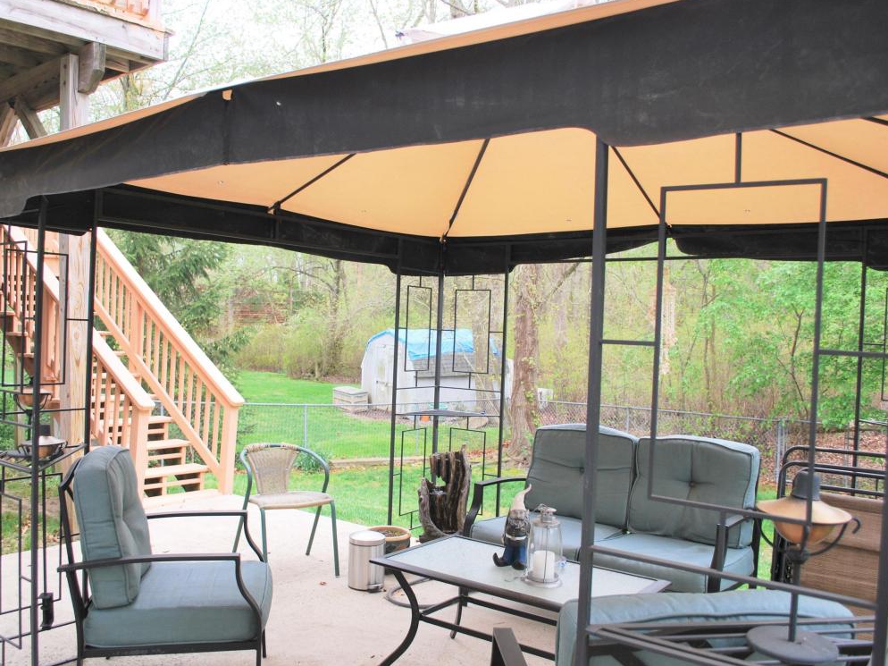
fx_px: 769
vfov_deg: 46.8
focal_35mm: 30
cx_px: 412
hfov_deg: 59.9
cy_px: 338
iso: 200
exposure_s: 1/100
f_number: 5
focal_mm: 18
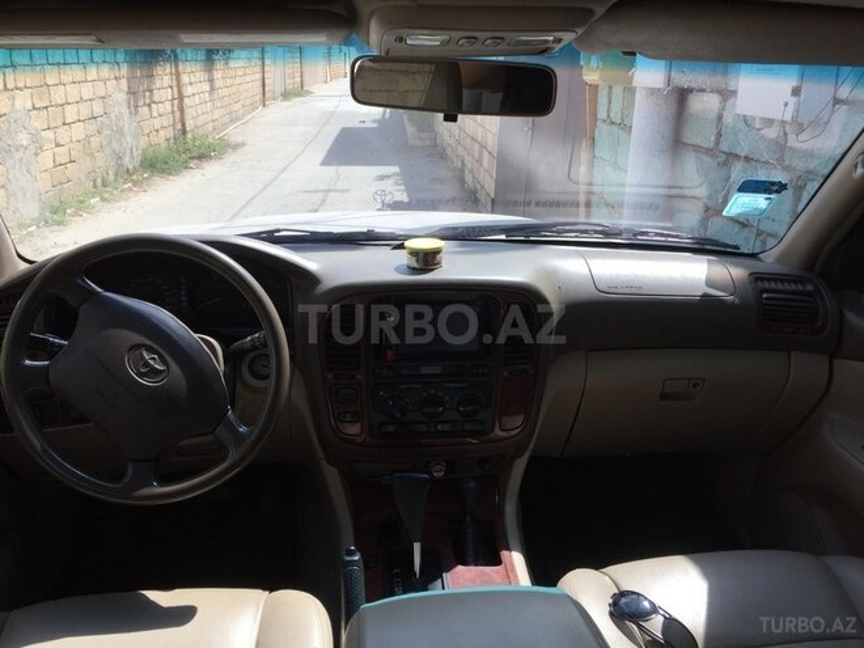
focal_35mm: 29
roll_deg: -2.4
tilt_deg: -19.1
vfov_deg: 48.2
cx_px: 432
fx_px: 724
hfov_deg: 61.7
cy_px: 324
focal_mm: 4.15
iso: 32
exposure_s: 1/879
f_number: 2.2
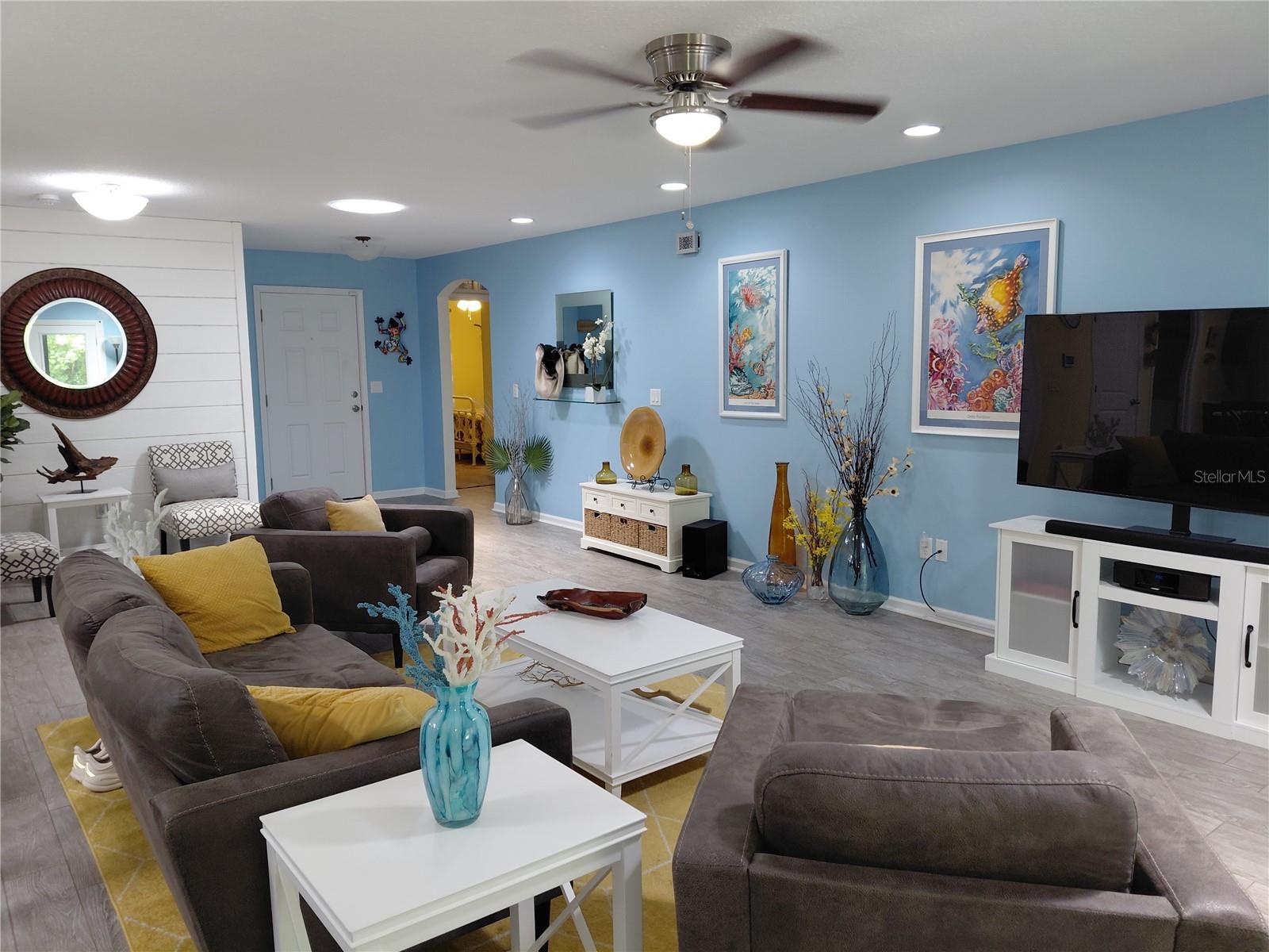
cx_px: 634
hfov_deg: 69.4
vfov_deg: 54.9
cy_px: 476
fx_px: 916
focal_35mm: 25
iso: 160
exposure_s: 1/60
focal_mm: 4.69
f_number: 1.8
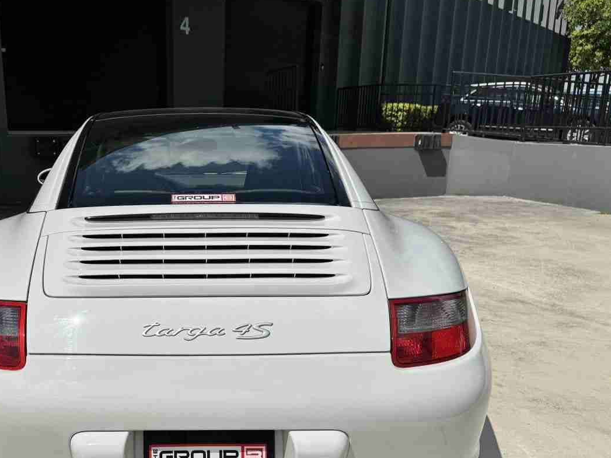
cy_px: 279
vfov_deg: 42.7
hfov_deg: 54.1
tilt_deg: -14.8
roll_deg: +0.0
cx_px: 198
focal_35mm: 33
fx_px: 582
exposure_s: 1/20000
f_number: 1.78
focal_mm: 6.76
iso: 80
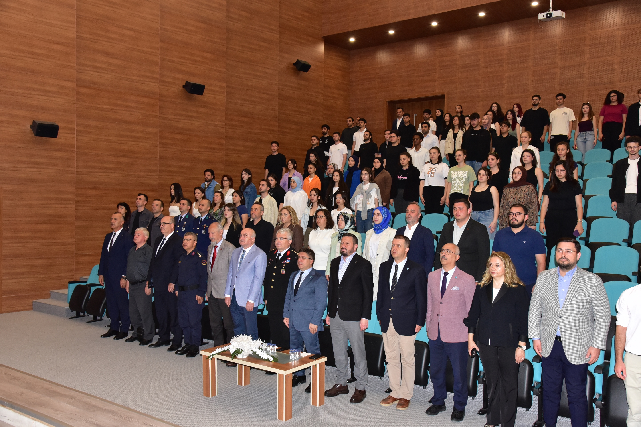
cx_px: 320
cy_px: 214
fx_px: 570
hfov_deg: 58.7
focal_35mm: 32
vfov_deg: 41.1
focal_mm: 32
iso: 2500
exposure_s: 1/200
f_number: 6.3
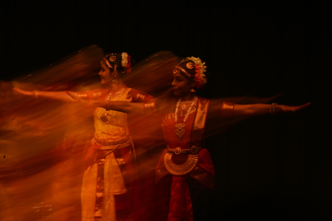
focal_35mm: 195
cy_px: 110
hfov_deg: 10.5
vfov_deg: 7.0
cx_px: 166
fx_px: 1798
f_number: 22
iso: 100
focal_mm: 130
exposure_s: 1/2
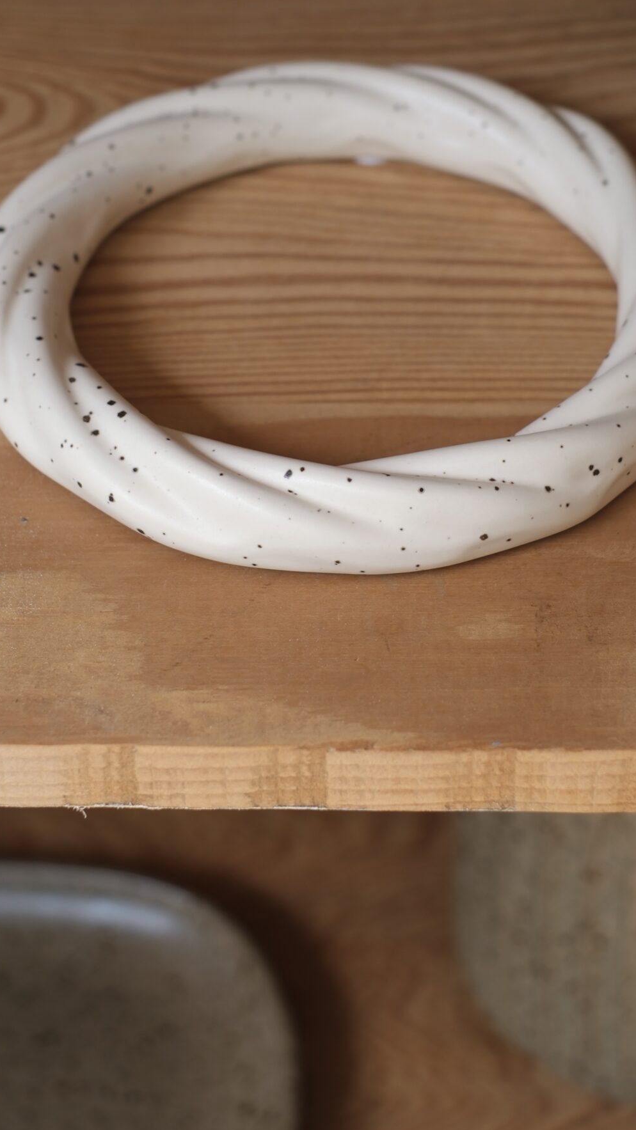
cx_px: 364
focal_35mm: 85
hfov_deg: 14.2
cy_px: 315
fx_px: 2548
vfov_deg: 24.8
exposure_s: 1/2400
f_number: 4
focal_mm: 37.6
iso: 125
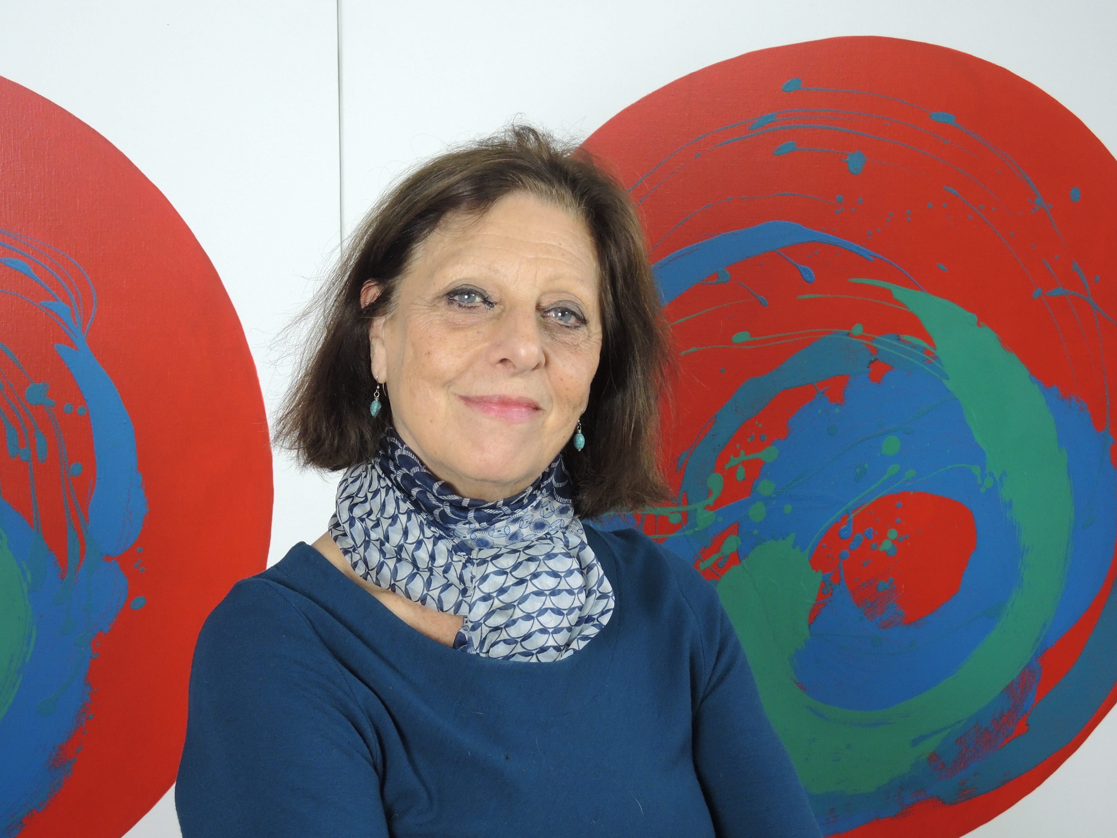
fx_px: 1904
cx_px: 530
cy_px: 471
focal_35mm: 59
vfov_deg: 24.8
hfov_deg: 32.7
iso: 400
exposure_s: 1/30
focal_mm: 11
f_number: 2.8
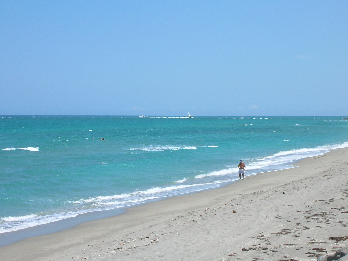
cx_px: 174
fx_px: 784
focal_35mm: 78
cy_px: 130
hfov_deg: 25.0
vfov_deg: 18.9
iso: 50
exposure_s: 1/240
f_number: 6.9
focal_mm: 13
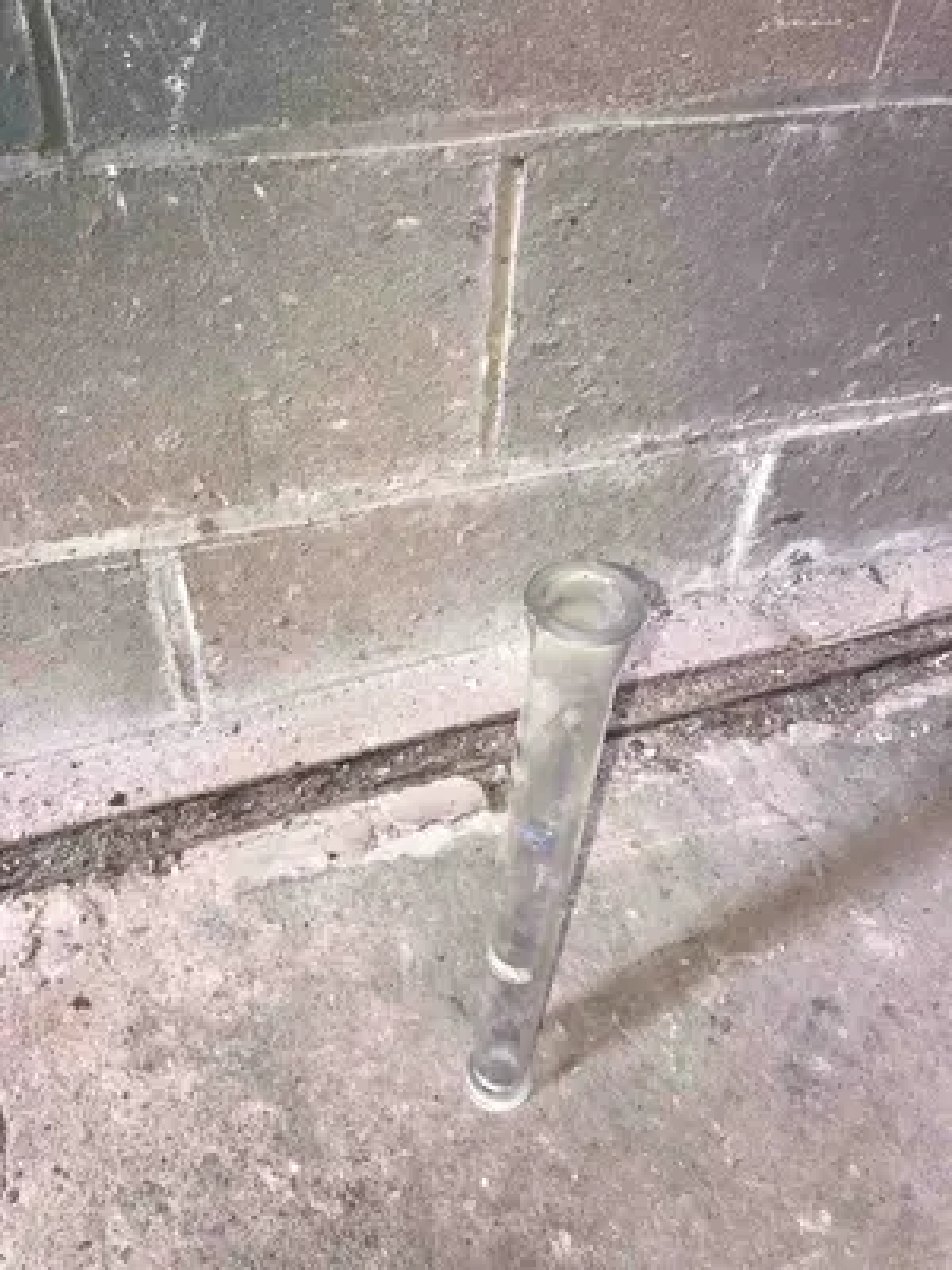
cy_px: 635
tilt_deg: -45.8
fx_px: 1027
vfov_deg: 63.4
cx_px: 476
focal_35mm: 28
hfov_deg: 49.7
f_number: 1.8
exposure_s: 1/42
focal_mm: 3.99
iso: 20
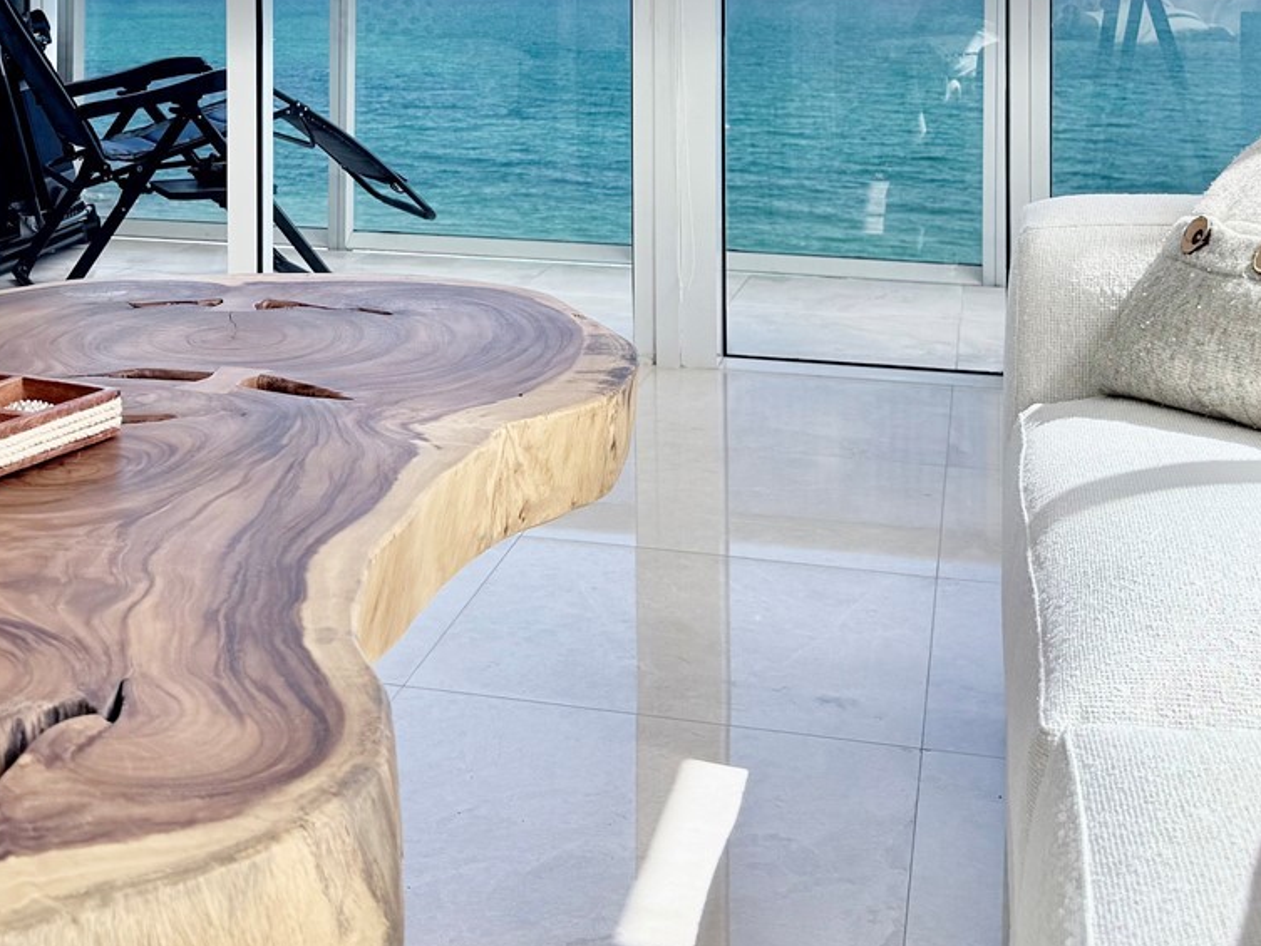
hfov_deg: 36.9
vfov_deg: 26.8
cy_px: -22
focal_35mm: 51
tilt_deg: -0.7
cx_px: 383
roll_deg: +0.3
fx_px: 1858
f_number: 1.78
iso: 80
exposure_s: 1/1437
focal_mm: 6.76
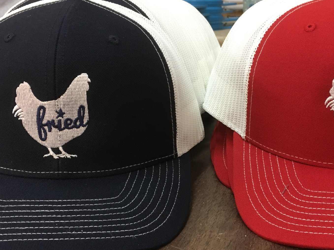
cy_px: 161
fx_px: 454
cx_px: 208
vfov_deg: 30.7
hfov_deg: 40.2
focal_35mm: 47
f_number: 2.2
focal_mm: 4.15
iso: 160
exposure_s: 1/30
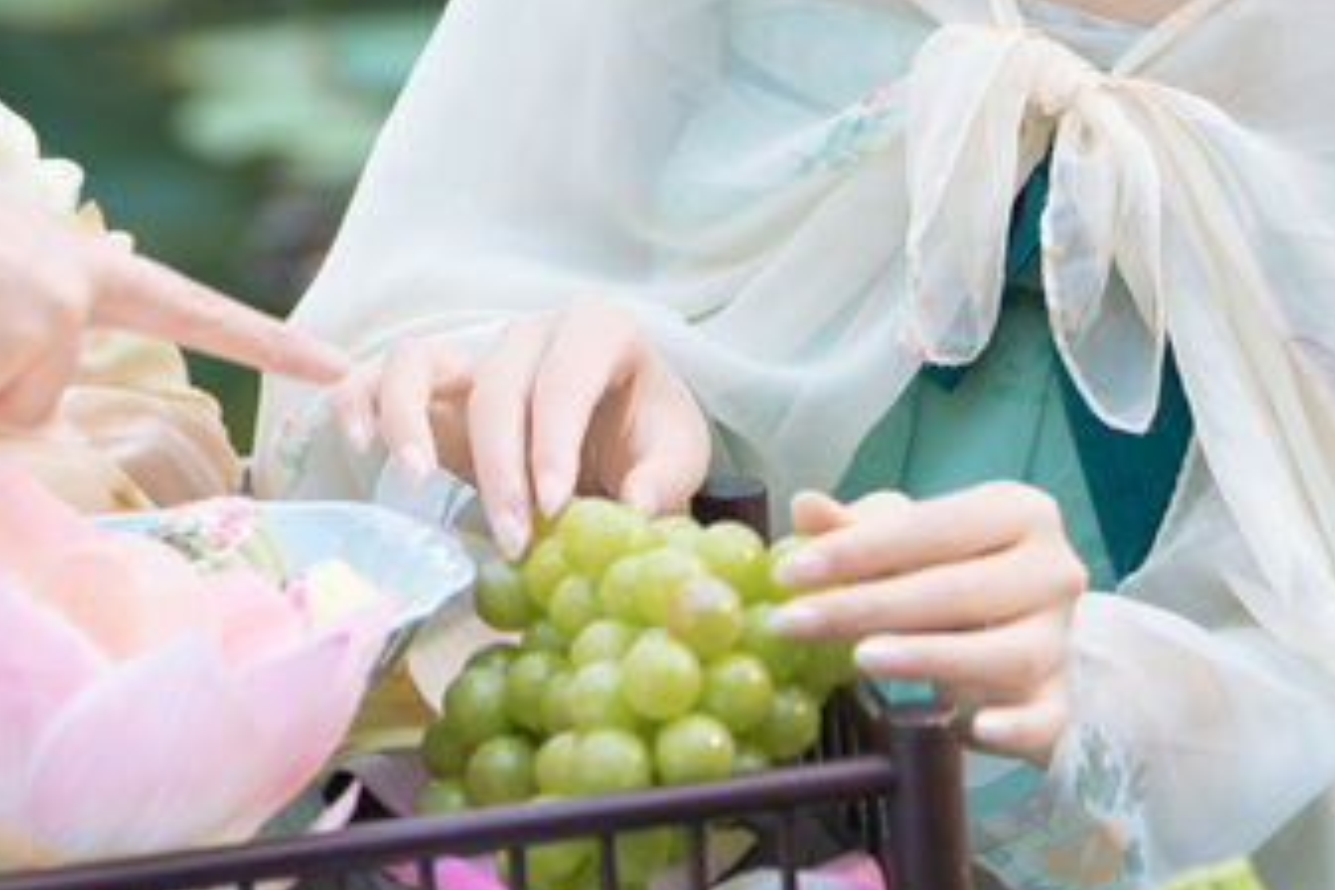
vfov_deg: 3.3
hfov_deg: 5.0
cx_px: 127
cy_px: -135
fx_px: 15240
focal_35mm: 411
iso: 100
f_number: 2.8
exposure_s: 1/250
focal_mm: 115
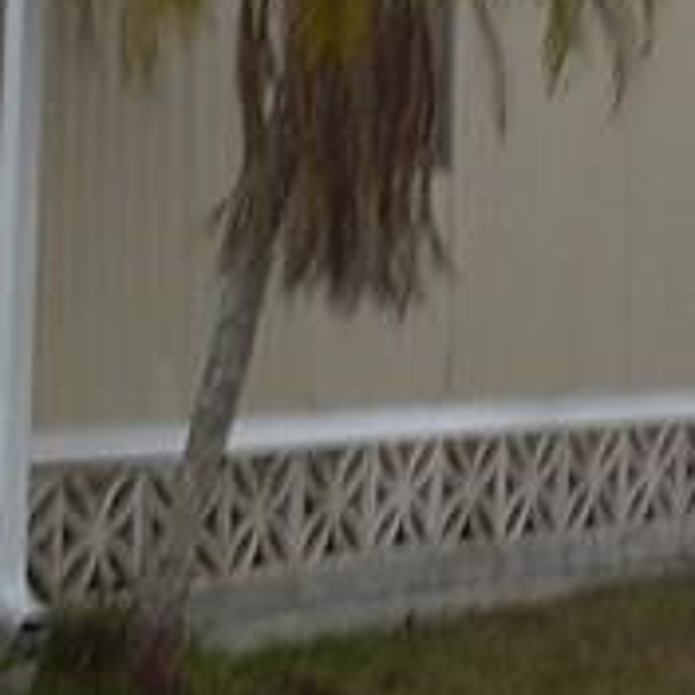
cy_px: 419
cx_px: 316
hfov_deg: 9.0
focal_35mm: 195
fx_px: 4429
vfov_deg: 9.0
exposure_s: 1/30
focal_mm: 6.3
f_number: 2.8
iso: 50
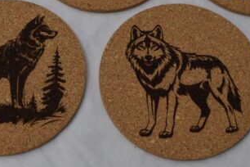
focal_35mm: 100
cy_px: 11
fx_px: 694
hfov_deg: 20.4
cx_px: 97
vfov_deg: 13.5
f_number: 11
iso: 400
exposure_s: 1/8
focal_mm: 34
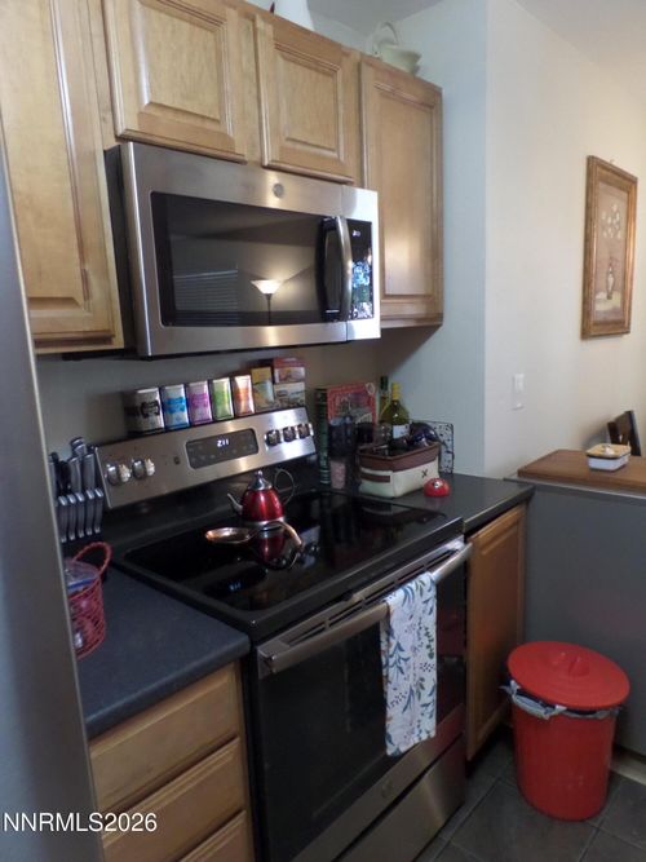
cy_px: 431
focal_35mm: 23
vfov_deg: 73.9
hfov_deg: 58.9
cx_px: 323
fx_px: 572
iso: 640
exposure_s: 1/30
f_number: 2.8
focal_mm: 4.1
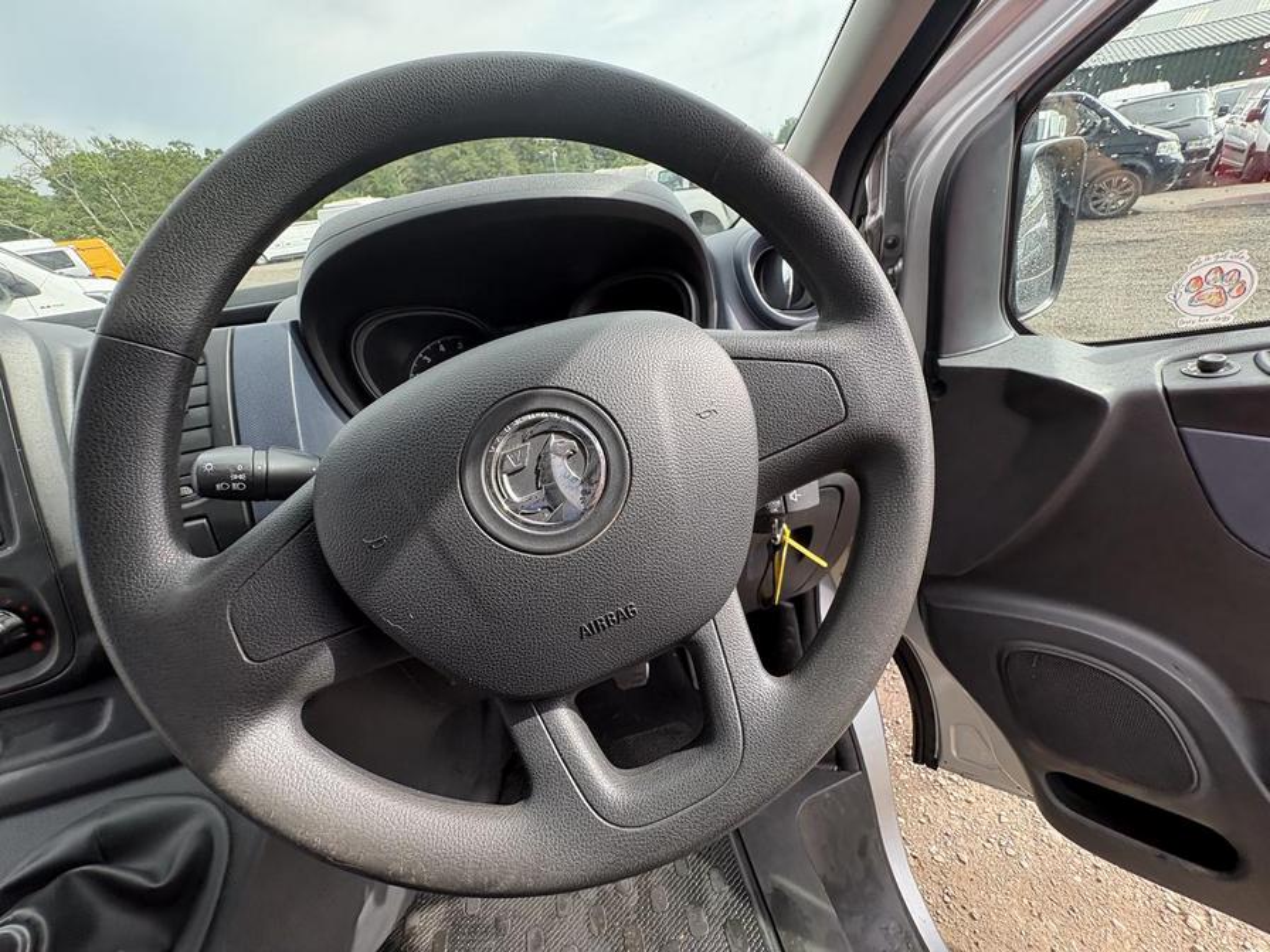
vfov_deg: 85.7
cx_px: 635
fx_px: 514
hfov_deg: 102.1
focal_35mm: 14
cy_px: 476
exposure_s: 1/304
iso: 50
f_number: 2.2
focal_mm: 2.22
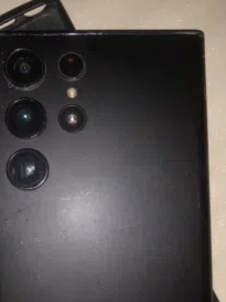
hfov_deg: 35.1
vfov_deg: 45.2
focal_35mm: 41
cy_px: 197
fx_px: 357
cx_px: 98
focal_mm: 4
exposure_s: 1/35
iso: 25
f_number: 1.8
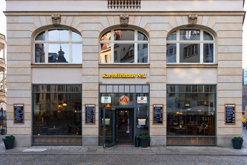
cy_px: 82
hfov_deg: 62.3
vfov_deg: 43.9
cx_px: 124
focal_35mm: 30
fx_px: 204
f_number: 4.5
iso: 320
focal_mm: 29.8
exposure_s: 1/250
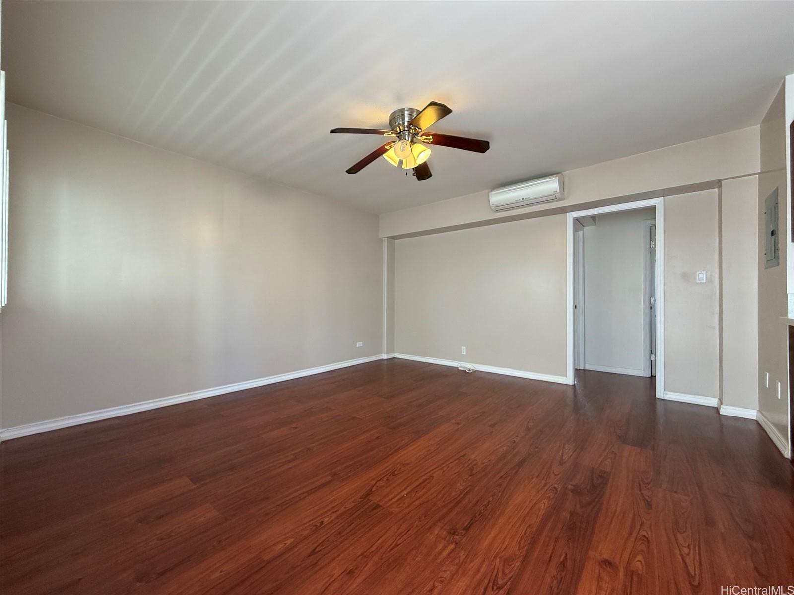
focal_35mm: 14
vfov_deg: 85.7
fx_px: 321
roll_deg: +0.2
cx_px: 397
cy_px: 298
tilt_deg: -0.9
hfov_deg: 102.1
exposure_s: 1/60
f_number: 2.2
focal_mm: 2.22
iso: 200
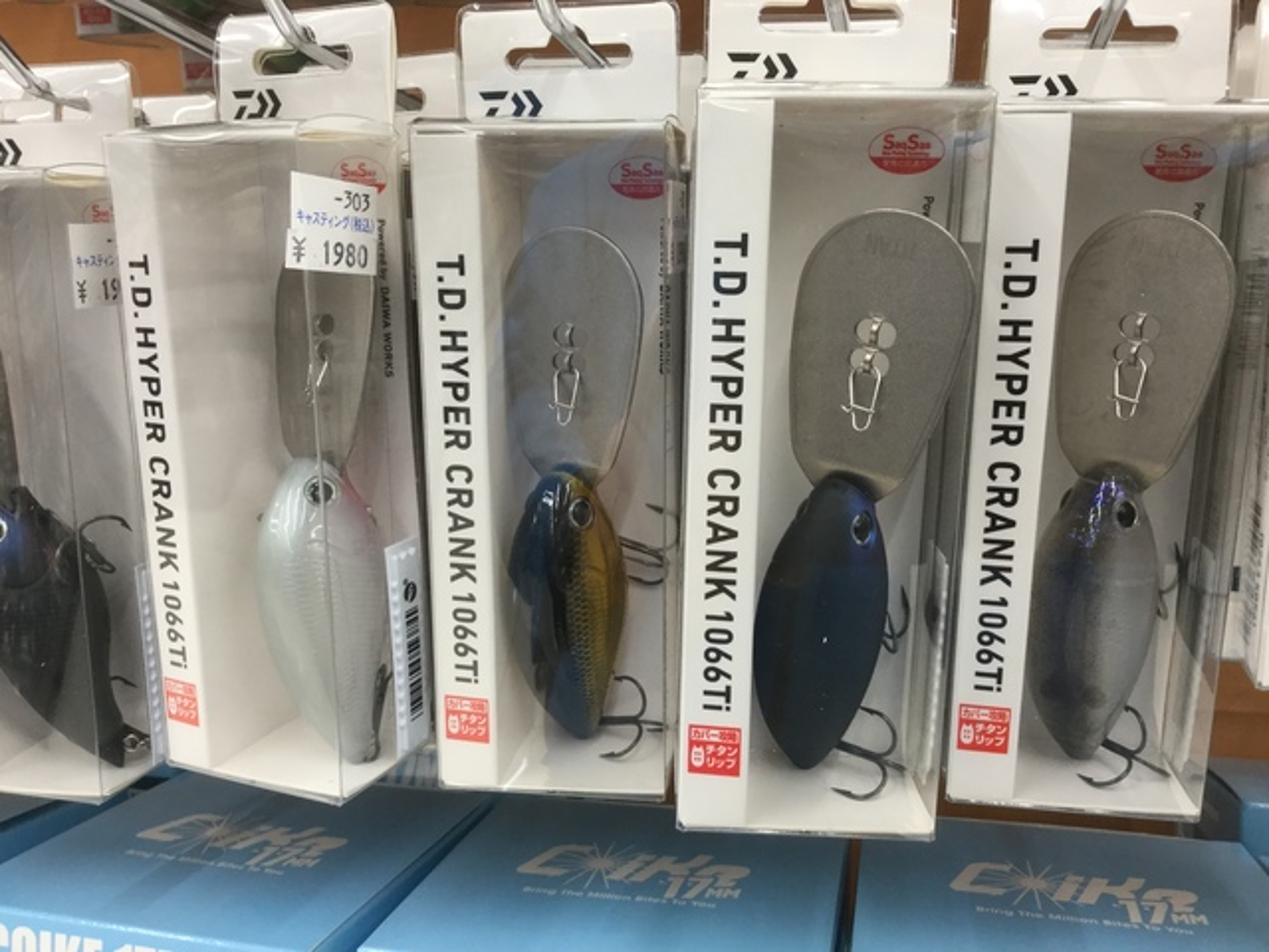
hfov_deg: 58.4
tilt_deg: -4.0
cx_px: 634
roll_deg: -0.2
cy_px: 476
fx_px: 1136
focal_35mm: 31
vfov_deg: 45.4
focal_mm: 3.3
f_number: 2.4
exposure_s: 1/30
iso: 50
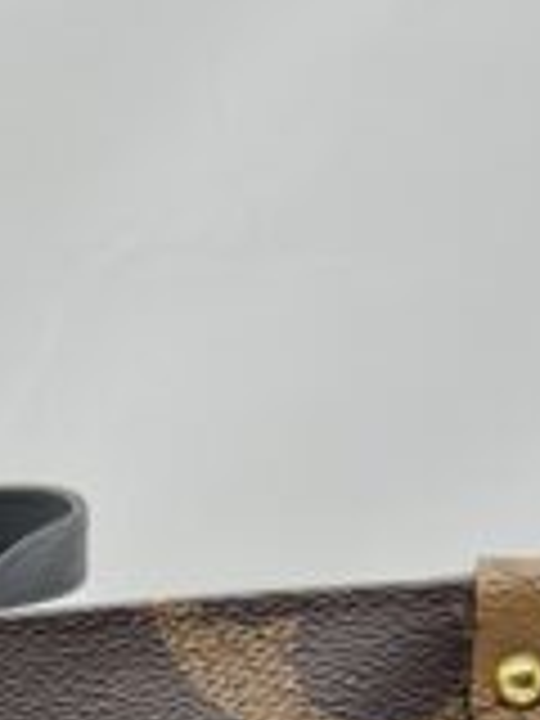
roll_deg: -0.5
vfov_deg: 11.1
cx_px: -477
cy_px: 1287
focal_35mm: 166
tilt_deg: -8.5
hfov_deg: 8.5
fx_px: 3453
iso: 32
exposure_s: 1/100
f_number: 1.5
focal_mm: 5.7
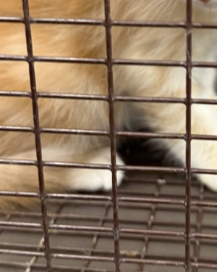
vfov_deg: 28.9
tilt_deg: -18.7
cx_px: 169
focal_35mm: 64
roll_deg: -1.6
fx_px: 514
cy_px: 51
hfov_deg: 23.5
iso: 200
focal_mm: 6.76
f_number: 1.78
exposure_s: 1/60
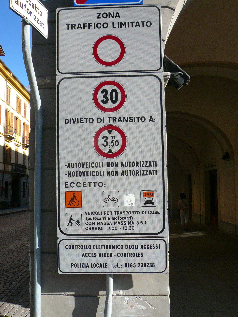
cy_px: 158
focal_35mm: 32
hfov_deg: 44.2
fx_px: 293
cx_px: 119
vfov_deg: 56.8
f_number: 2.8
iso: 100
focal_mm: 4.6
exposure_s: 1/800
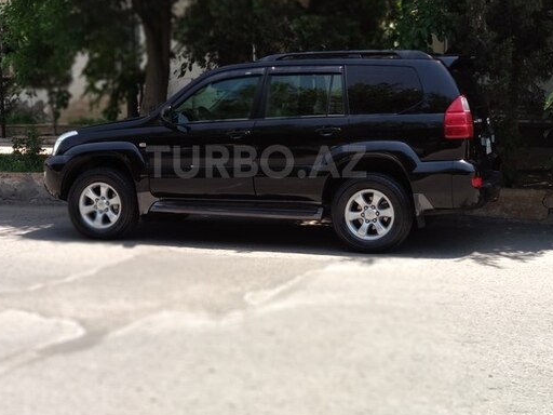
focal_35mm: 67
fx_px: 1070
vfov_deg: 21.9
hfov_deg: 29.0
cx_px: 256
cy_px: 162
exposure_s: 1/246
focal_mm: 5.99
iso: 100
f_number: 2.6
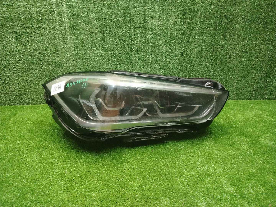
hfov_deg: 71.6
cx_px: 138
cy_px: 104
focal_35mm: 24
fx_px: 191
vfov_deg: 56.8
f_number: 1.75
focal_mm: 5.25
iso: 436
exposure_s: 1/50
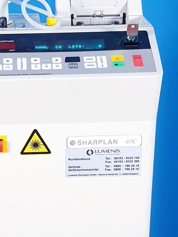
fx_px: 713
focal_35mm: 104
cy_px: 180
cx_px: 43
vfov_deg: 18.8
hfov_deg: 14.2
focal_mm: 4.3
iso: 160
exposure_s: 1/50
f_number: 2.4
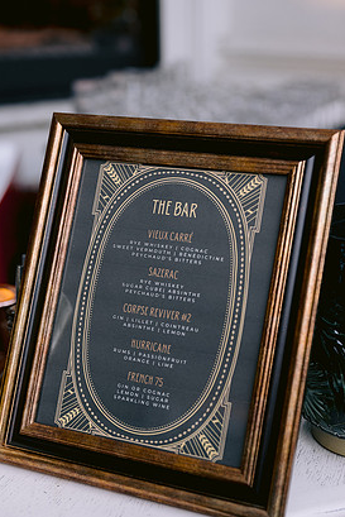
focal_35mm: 55
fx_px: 790
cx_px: 173
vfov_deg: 36.2
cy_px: 274
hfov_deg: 24.6
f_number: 3.2
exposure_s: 1/100
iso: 800
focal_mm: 50
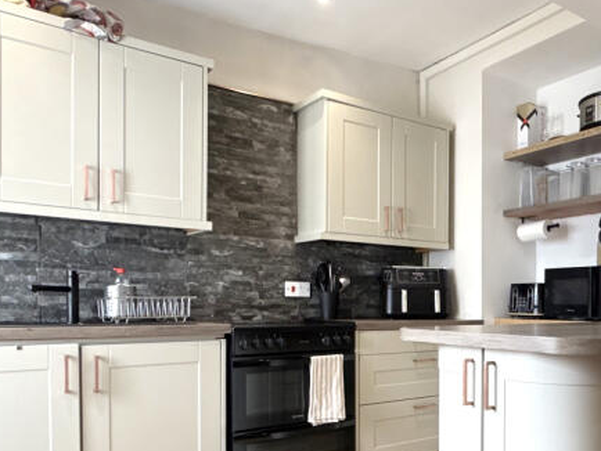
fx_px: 573
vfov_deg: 42.1
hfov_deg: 51.9
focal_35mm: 33
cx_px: 479
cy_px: 317
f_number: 2.2
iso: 160
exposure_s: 1/100
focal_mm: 2.22
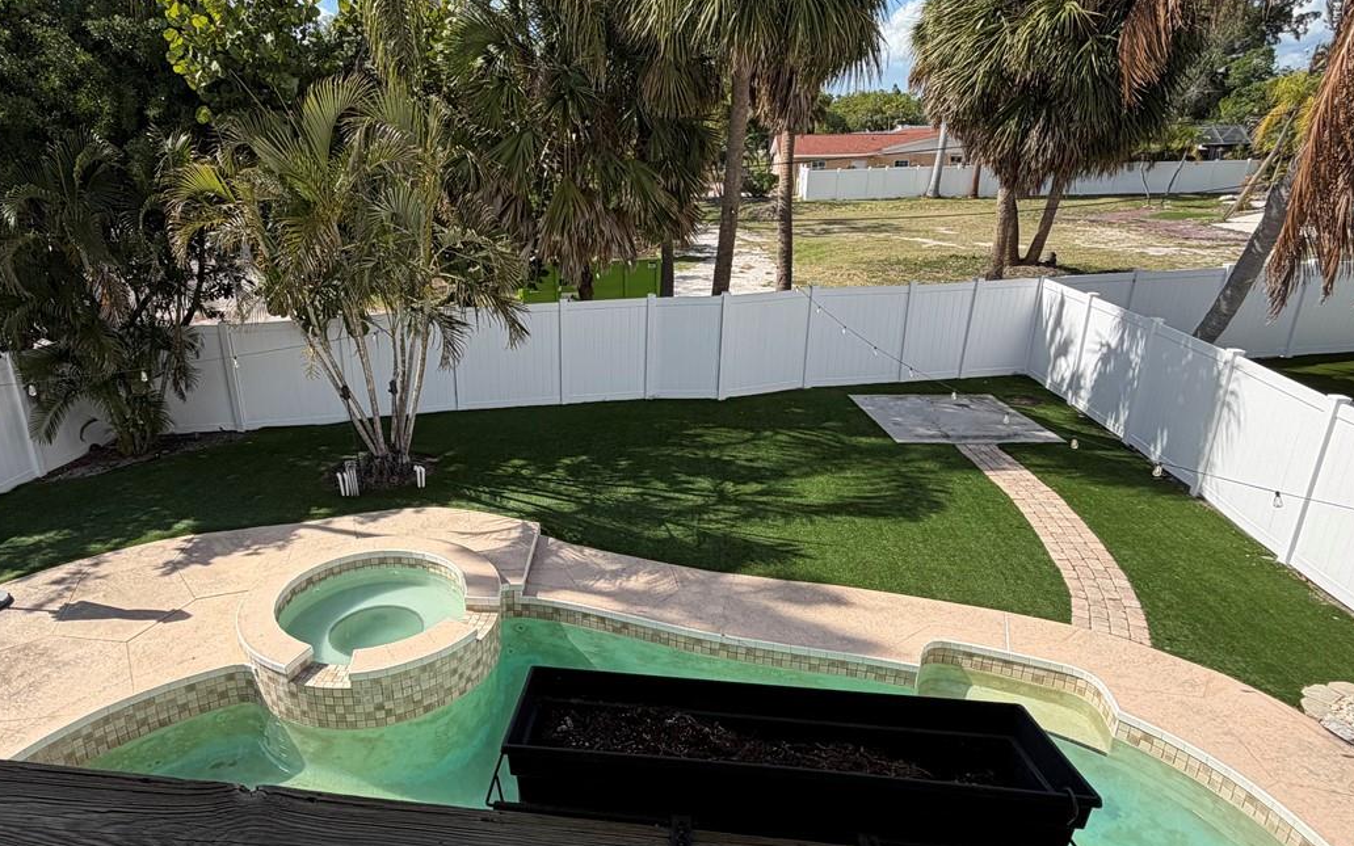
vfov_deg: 53.0
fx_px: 849
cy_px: 443
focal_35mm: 23
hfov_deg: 76.4
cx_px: 552
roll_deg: +2.6
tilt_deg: -20.1
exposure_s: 1/770
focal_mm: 2.22
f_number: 2.2
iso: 25
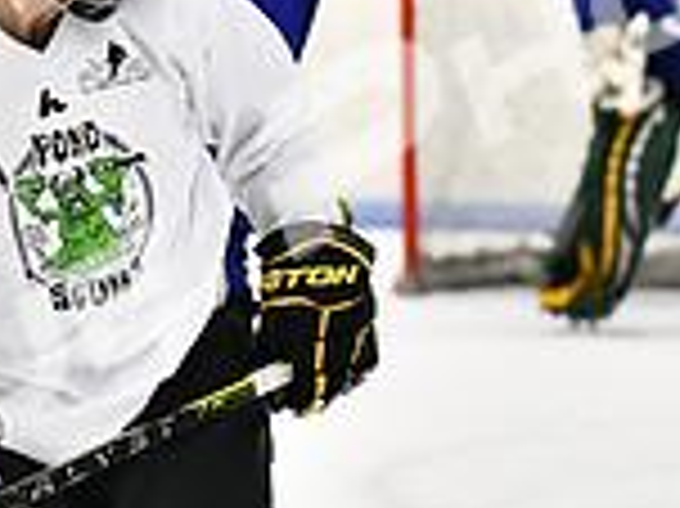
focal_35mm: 565
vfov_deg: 2.6
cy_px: 326
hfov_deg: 3.5
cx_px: 9
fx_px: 11090
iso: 6400
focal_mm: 102
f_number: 3.2
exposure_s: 1/1250
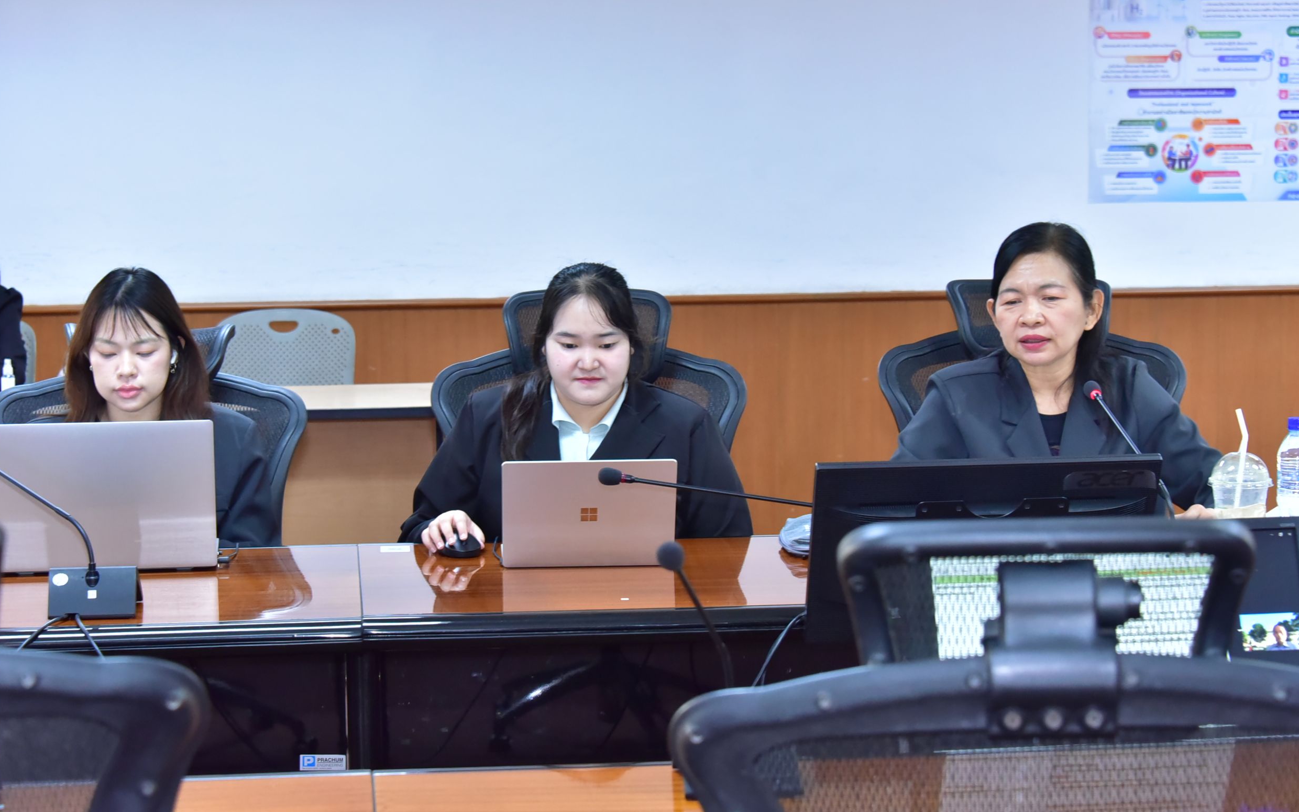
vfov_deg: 17.6
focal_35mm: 74
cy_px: 377
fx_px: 2620
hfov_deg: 27.8
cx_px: 647
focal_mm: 72
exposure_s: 1/80
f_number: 6.3
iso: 4000
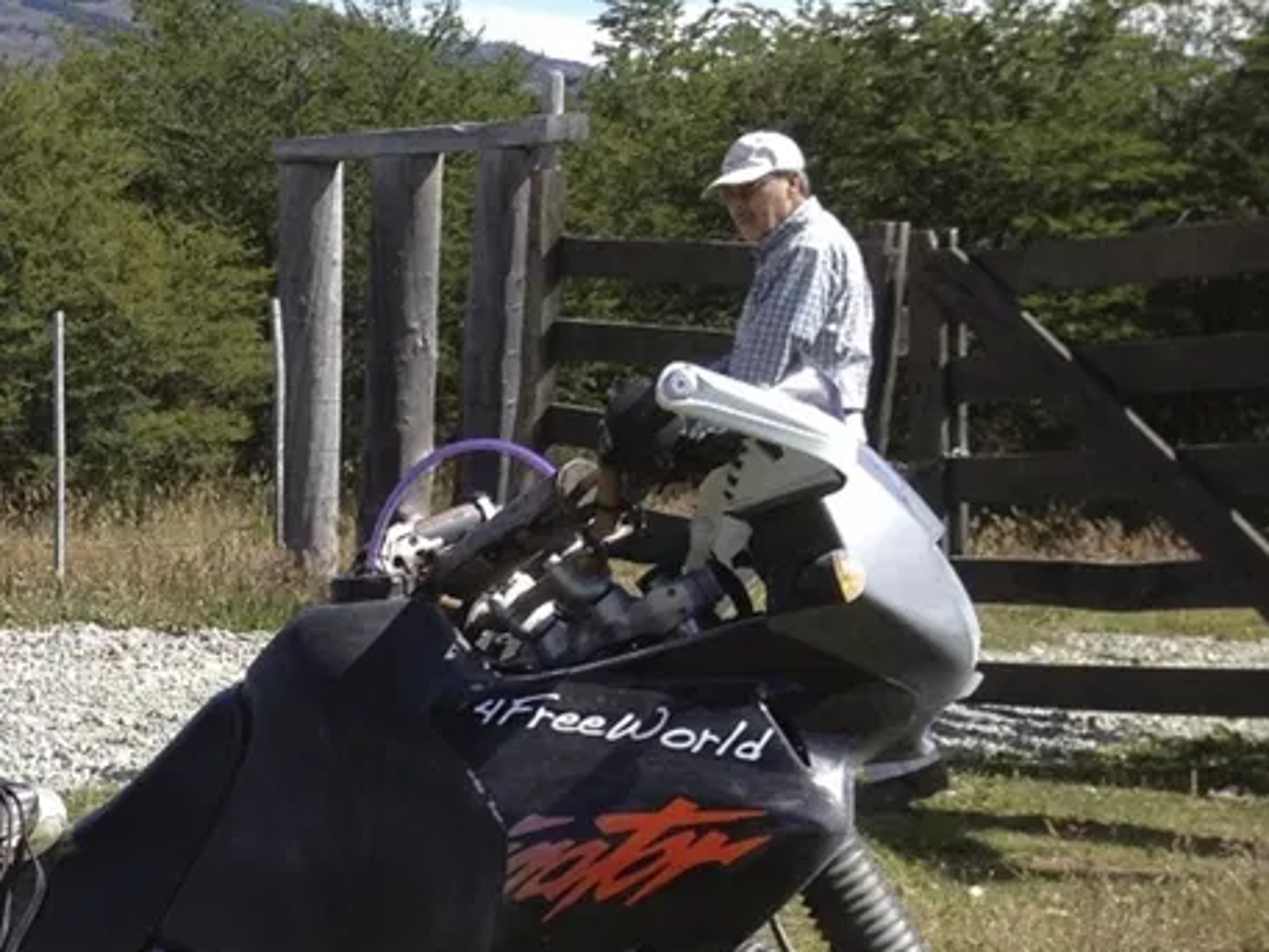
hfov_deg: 19.9
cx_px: -280
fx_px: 3374
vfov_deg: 15.5
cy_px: 1156
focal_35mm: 92
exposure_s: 1/1227
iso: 50
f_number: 2.4
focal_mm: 4.28
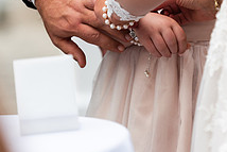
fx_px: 3426
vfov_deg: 2.5
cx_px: 197
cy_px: -14
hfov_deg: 3.8
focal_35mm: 543
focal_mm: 200
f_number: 2.8
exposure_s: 1/1000
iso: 64
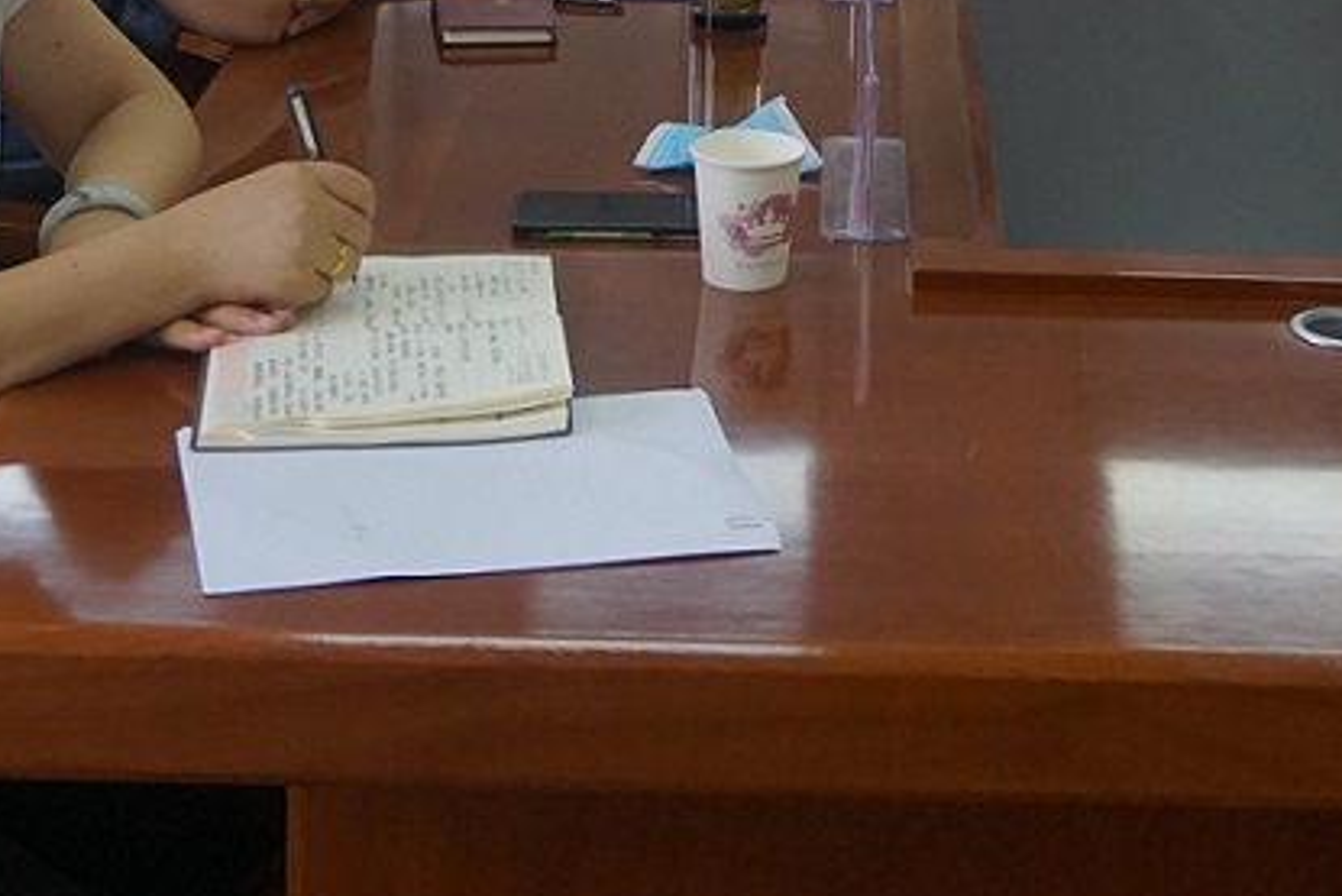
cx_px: 901
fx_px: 3356
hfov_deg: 22.5
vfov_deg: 14.5
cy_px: -301
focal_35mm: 90
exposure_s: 1/160
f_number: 4
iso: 800
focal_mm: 20
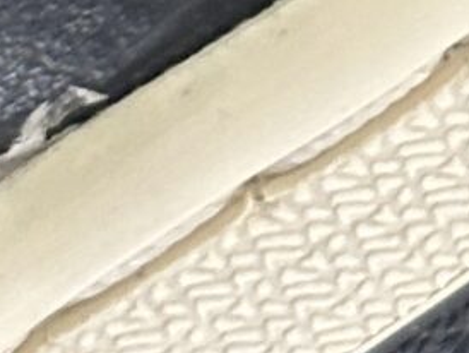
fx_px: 6075
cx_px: 863
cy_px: -632
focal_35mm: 448
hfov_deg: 4.4
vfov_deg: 3.3
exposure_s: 1/50
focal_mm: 6.86
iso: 160
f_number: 1.78
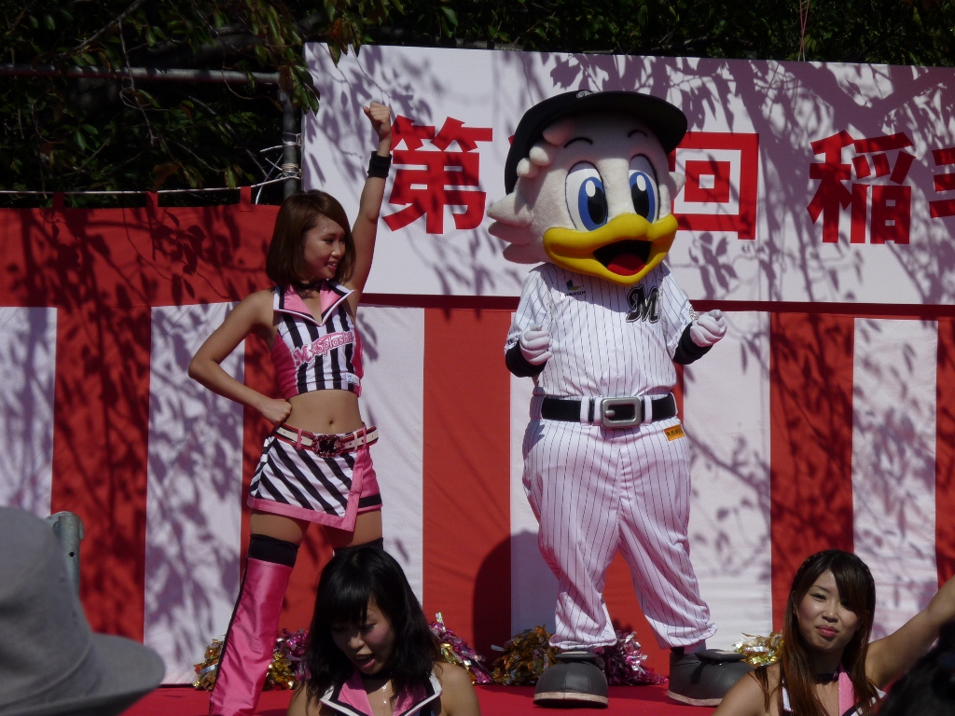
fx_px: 3835
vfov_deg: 10.7
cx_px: 478
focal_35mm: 139
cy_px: 358
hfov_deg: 14.2
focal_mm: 25
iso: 80
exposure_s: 1/1000
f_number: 5.5
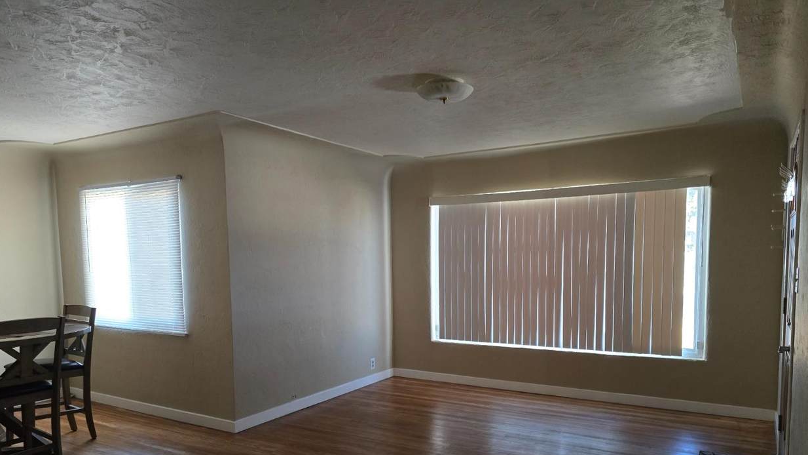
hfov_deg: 71.9
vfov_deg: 43.6
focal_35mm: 26
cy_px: 314
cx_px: 394
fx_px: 557
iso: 1000
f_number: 1.7
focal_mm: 6.3
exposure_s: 1/120
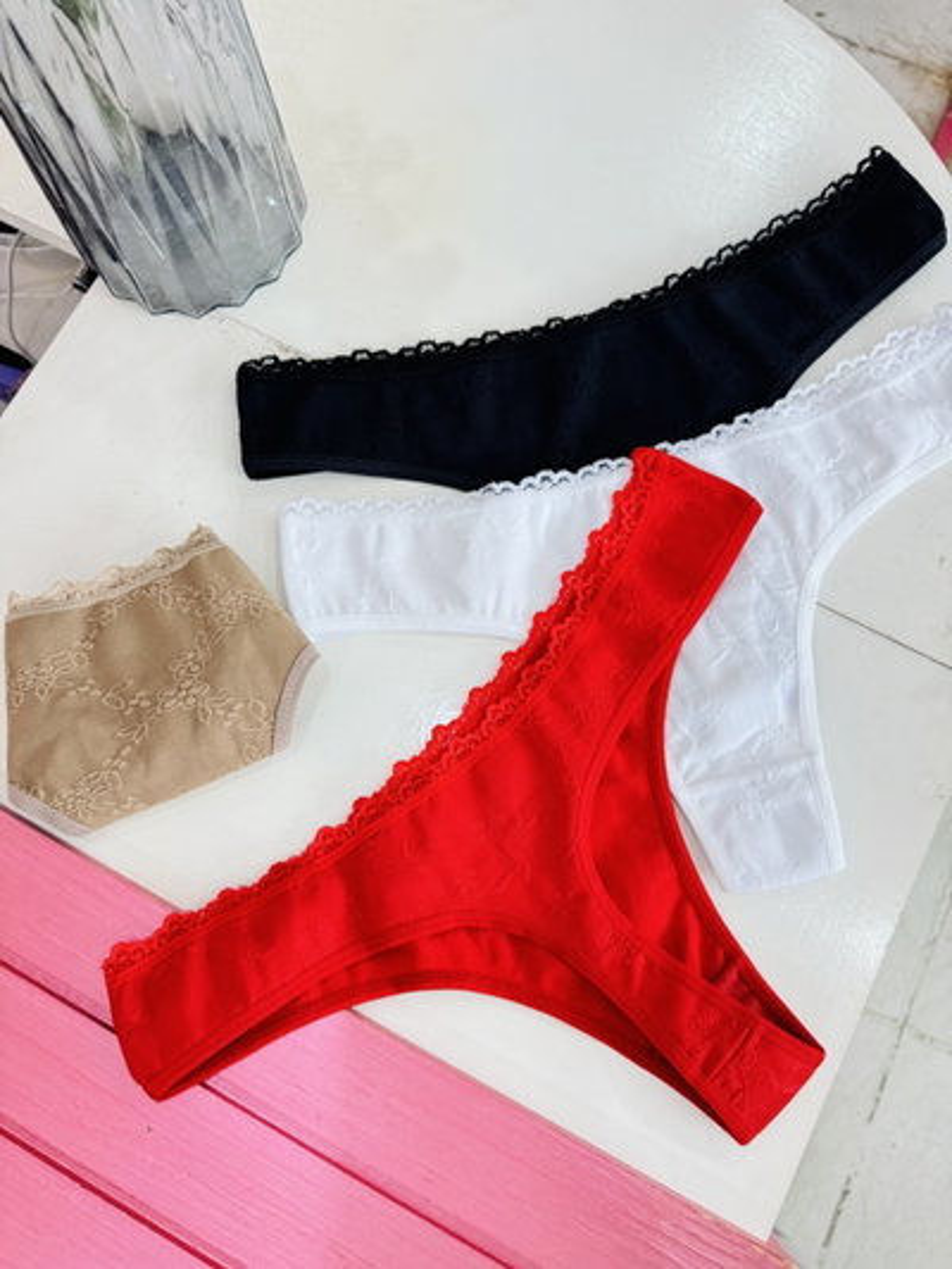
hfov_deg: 56.8
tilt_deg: -77.2
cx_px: 476
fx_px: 880
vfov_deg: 71.6
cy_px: 634
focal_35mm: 24
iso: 125
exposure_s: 1/100
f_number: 1.78
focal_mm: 6.76
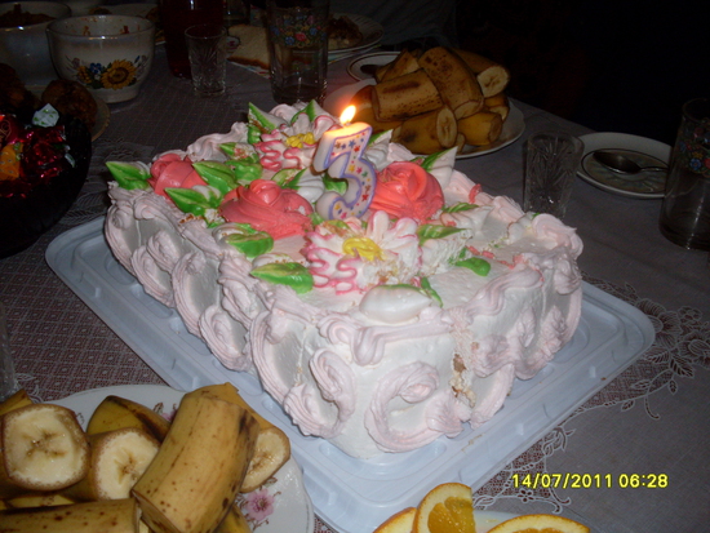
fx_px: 780
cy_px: 266
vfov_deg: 37.7
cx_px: 355
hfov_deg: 49.0
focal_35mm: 38
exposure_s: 1/45
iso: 100
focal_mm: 6.3
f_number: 2.8
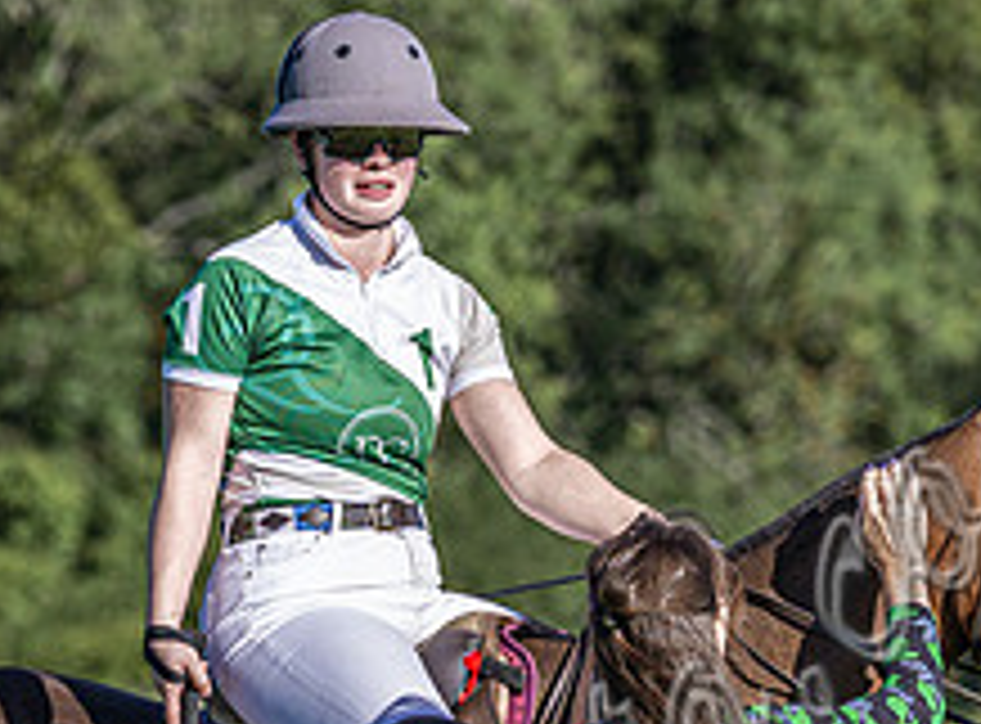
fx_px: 19447
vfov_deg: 2.1
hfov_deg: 2.9
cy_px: 998
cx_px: 161
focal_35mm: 690
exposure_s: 1/1600
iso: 250
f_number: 5
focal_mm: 185
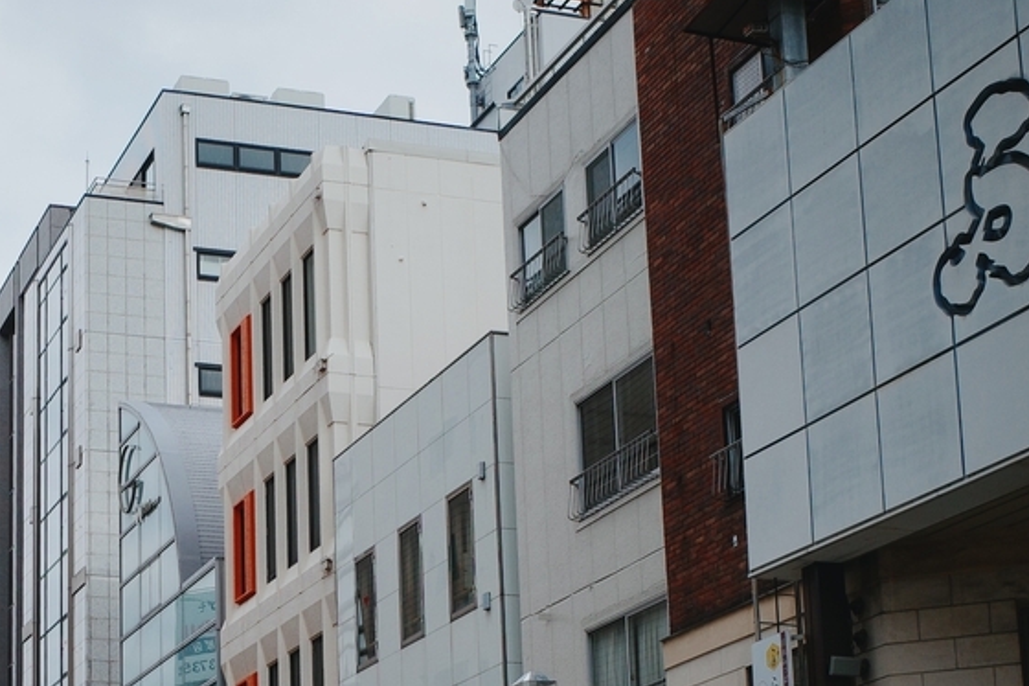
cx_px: 167
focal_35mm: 75
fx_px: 2143
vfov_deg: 17.7
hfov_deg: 26.4
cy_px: 686
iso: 200
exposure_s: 1/500
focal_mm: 18.3
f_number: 4
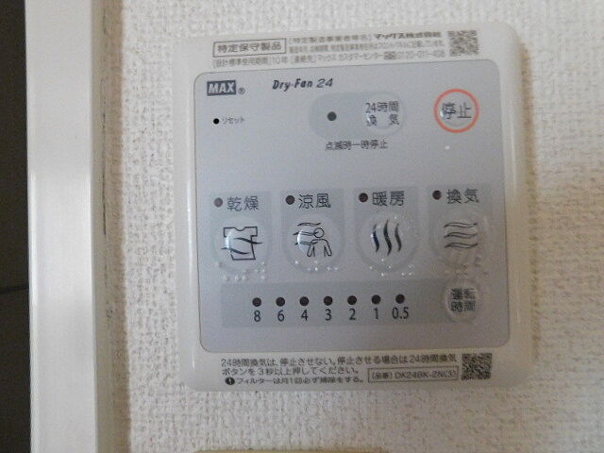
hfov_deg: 73.9
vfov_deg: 58.9
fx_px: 401
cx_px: 302
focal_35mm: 23
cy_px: 226
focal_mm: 4
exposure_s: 1/8
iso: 800
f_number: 3
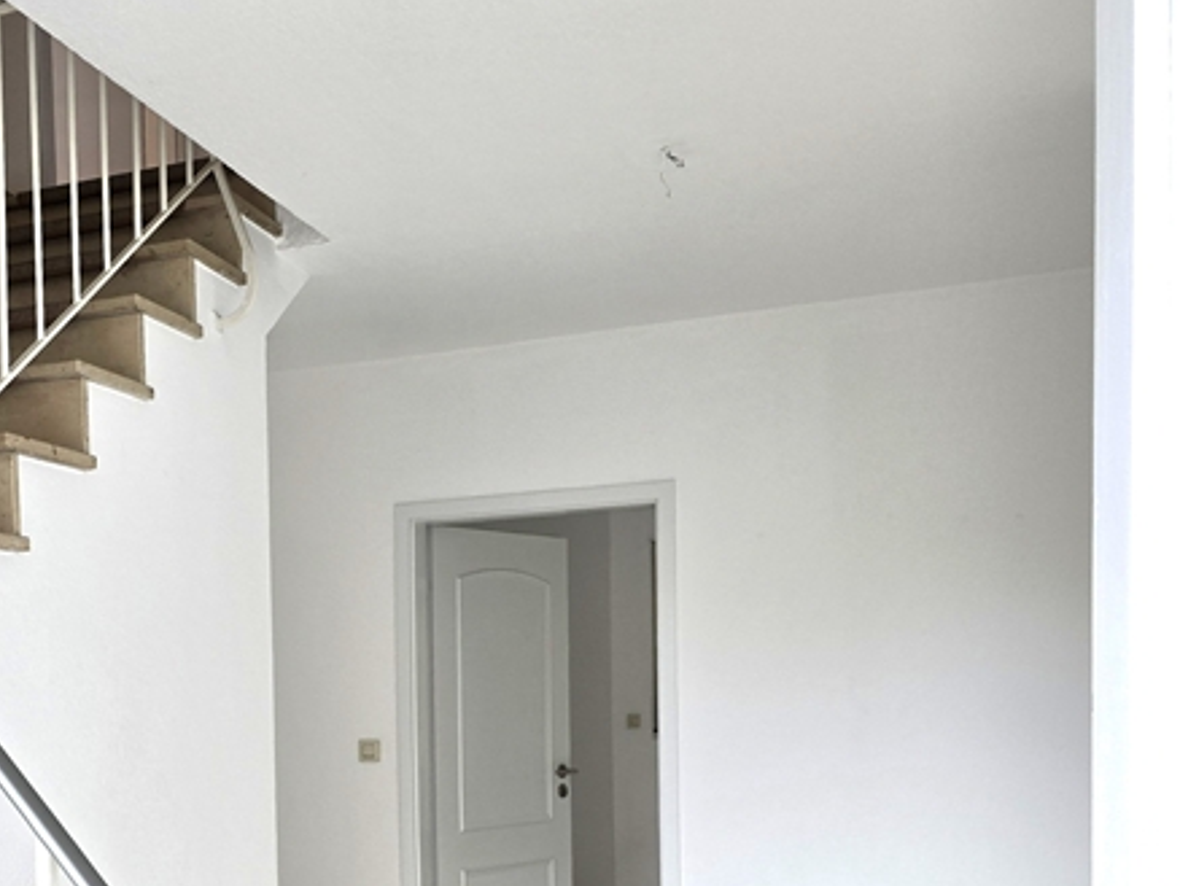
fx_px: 1432
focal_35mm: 42
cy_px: 732
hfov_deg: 42.9
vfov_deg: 33.2
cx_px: 253
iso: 64
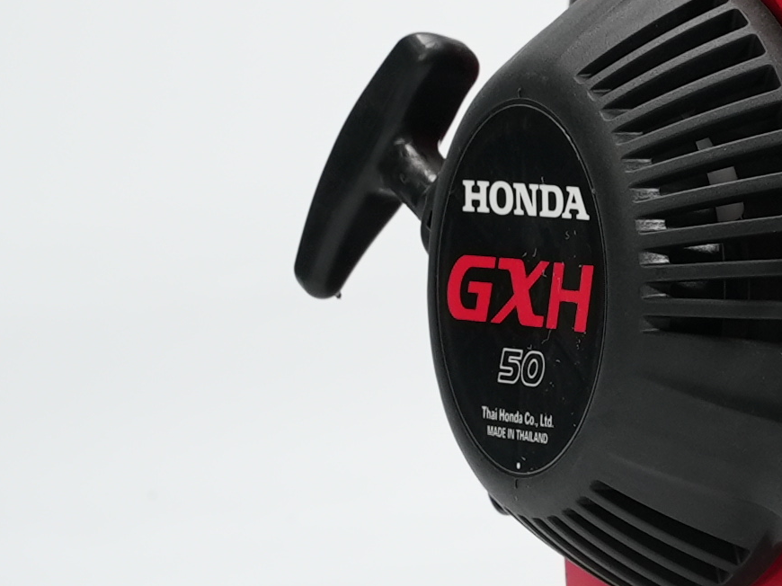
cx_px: 1080
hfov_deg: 7.5
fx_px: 5922
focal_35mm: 262
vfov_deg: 5.6
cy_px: -106
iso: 400
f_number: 9
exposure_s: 1/100
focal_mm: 55.9
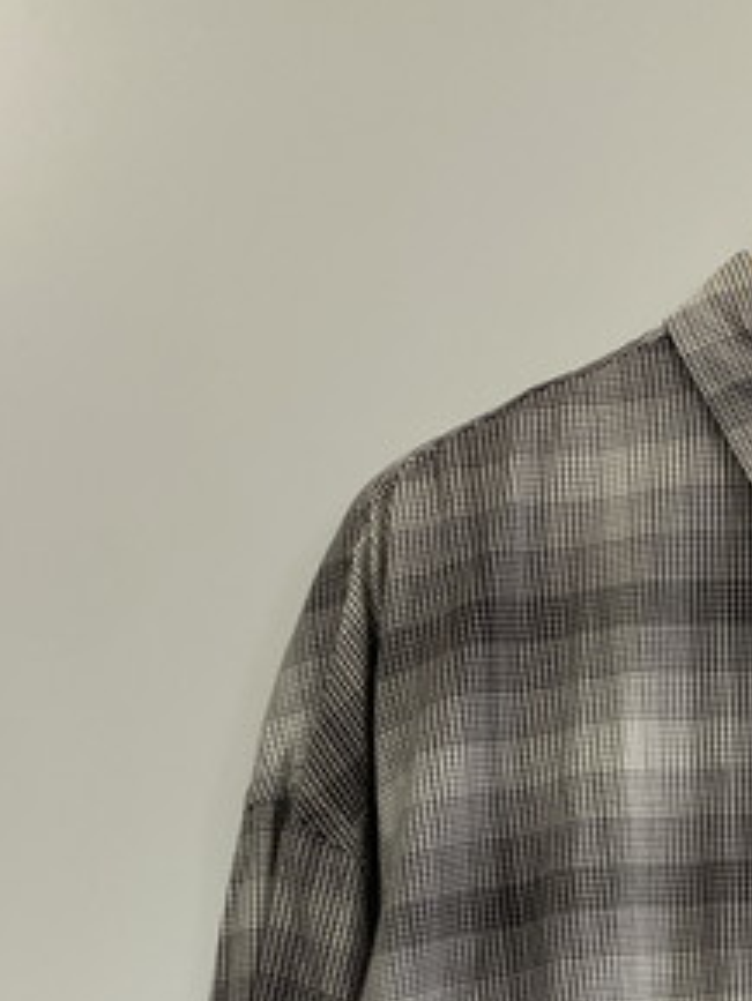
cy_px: 1216
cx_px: 922
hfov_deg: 19.2
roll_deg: -0.9
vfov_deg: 24.4
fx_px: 2084
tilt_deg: -18.4
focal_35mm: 72
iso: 40
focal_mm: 4.25
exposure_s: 1/100
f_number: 1.8
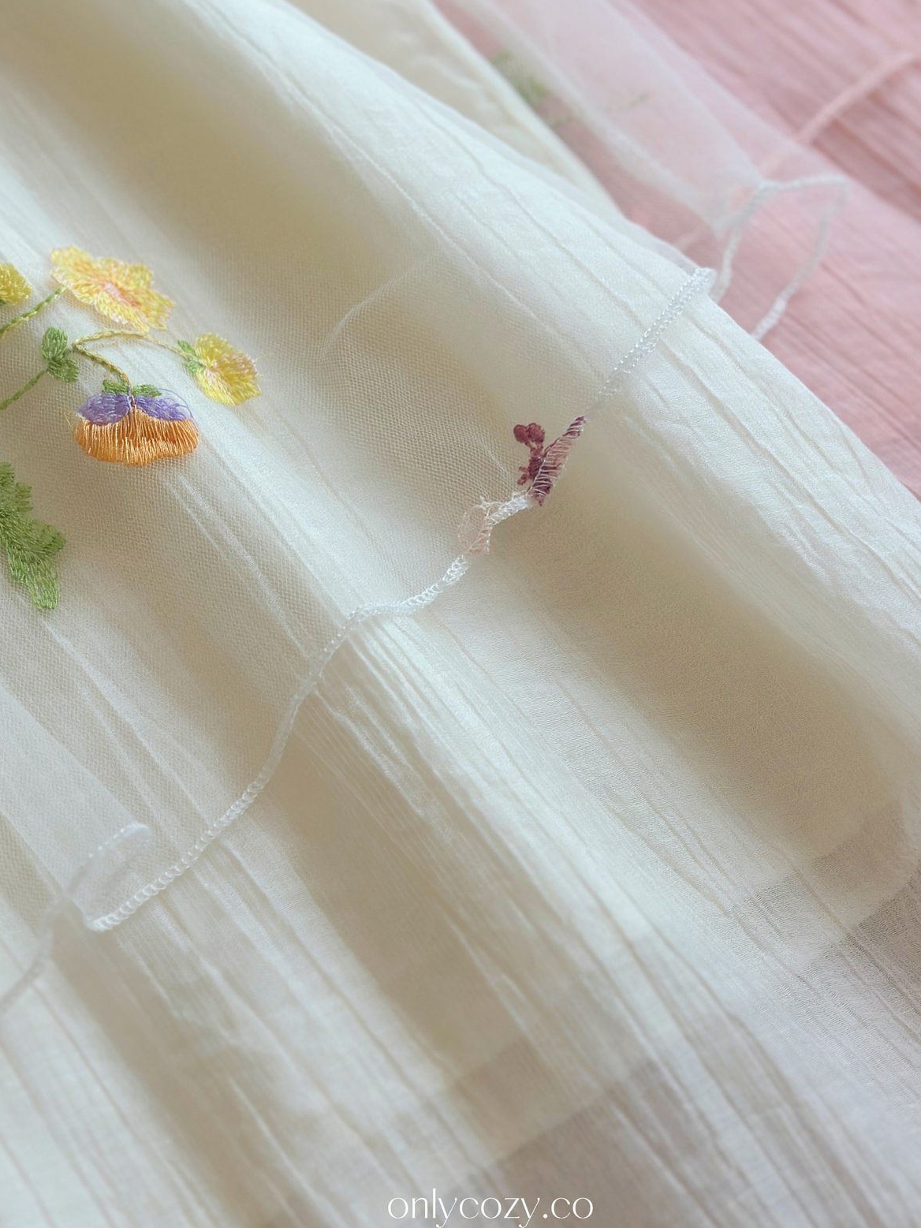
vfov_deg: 26.3
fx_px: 2625
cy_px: 703
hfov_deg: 19.8
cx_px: 247
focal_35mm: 74
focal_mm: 6.86
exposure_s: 1/323
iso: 80
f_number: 1.78
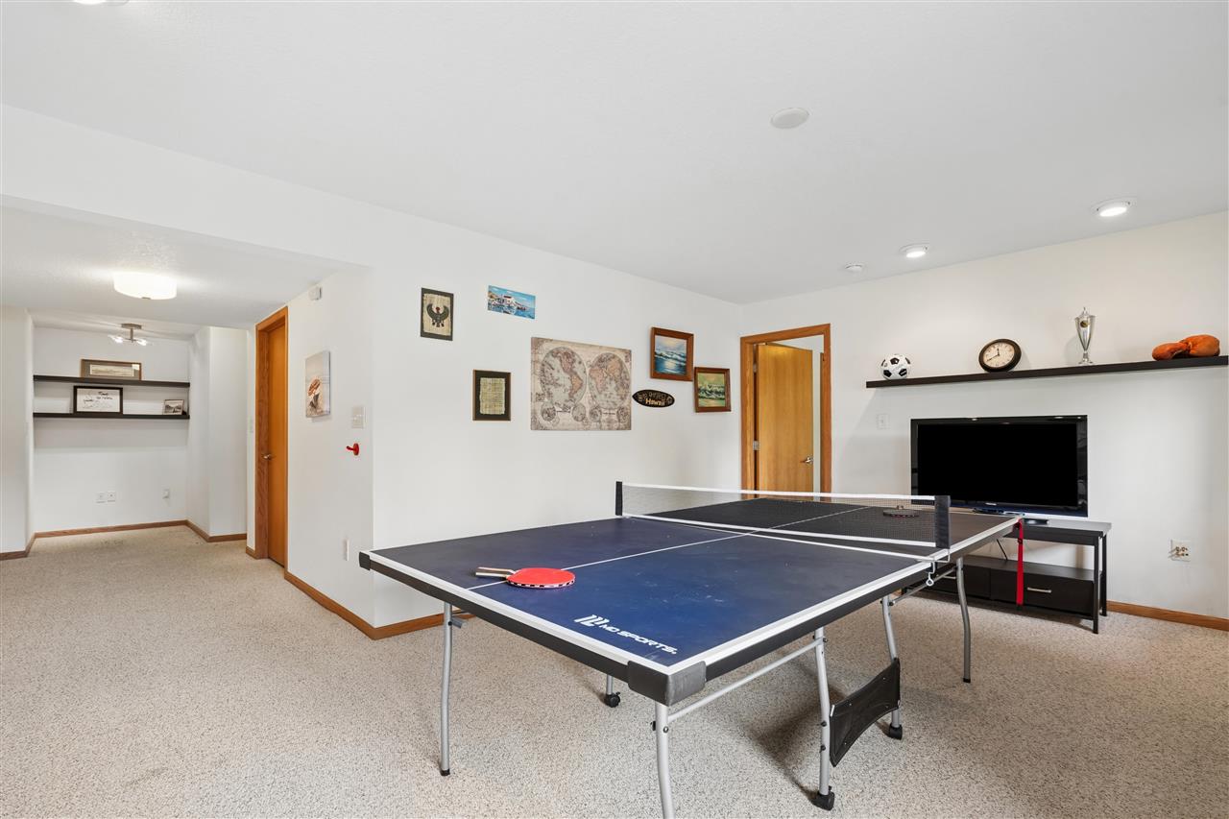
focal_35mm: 16
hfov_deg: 96.7
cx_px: 614
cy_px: 410
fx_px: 546
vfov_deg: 73.7
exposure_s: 1/15
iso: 640
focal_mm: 16
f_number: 9
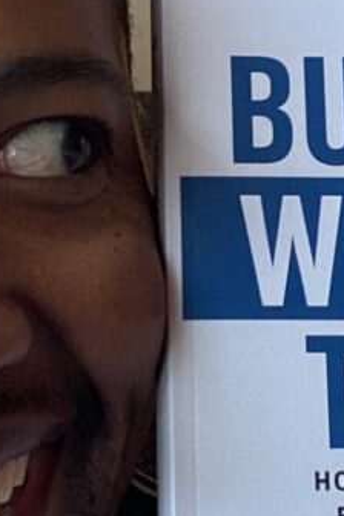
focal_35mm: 116
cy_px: 155
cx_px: 181
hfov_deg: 11.8
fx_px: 1663
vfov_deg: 17.6
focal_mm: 2.71
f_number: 2.2
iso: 250
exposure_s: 1/60
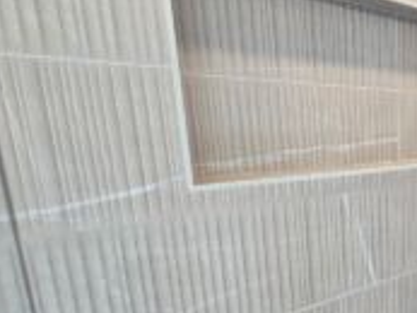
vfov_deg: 46.4
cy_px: 197
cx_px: 456
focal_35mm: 30
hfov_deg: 45.5
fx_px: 362
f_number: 2.2
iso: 125
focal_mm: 2.2
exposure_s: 1/60
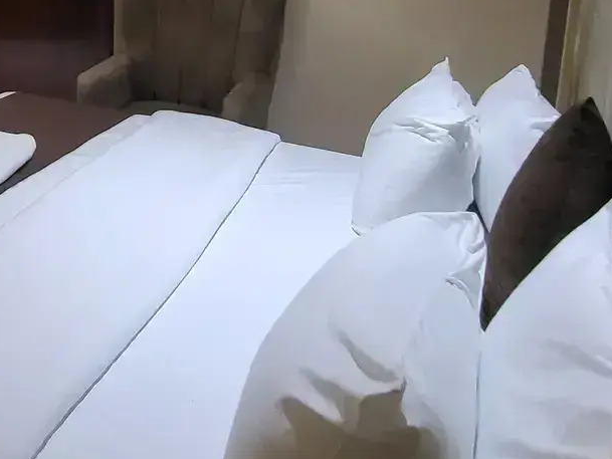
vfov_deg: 32.3
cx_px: 36
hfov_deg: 41.3
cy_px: -2
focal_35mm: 41
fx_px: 725
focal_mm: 1.74
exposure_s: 1/50
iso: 400
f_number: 2.2
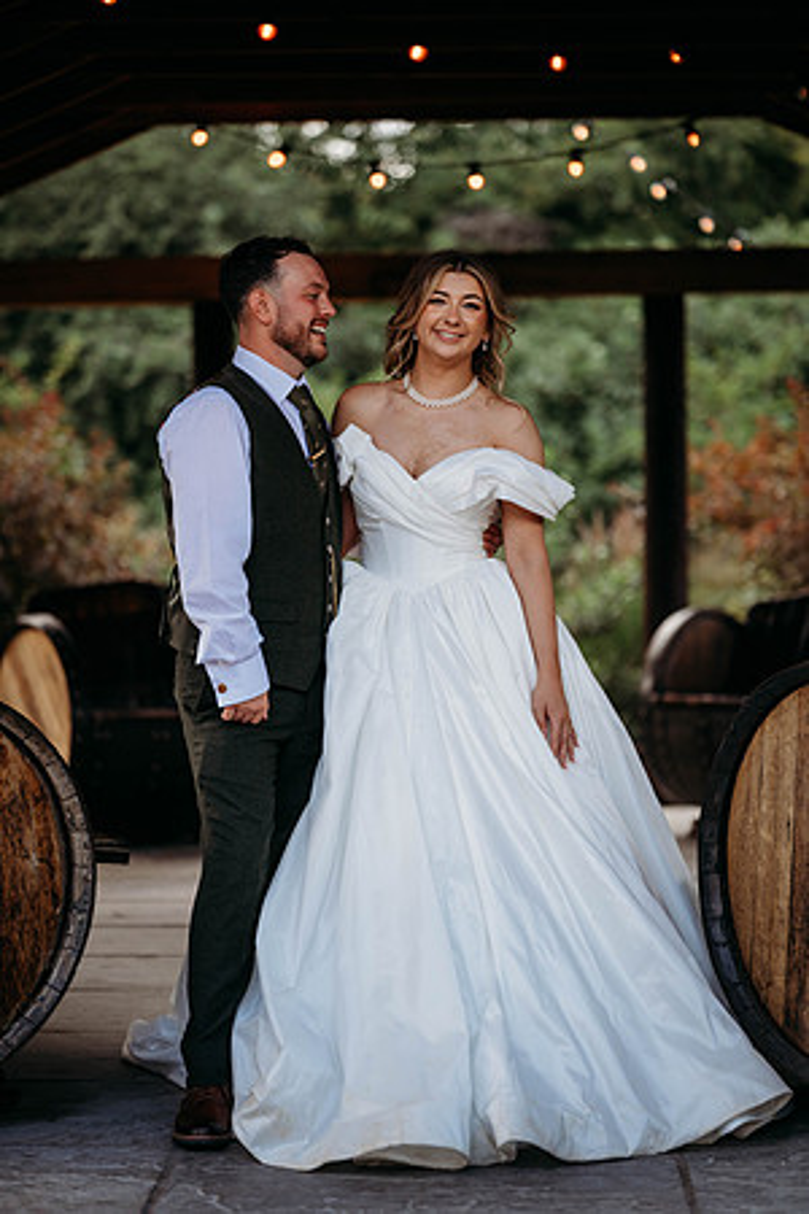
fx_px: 2865
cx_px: 404
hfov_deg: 16.1
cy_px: 607
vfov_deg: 23.9
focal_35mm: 85
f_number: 1.8
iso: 100
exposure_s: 1/1250
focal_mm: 85
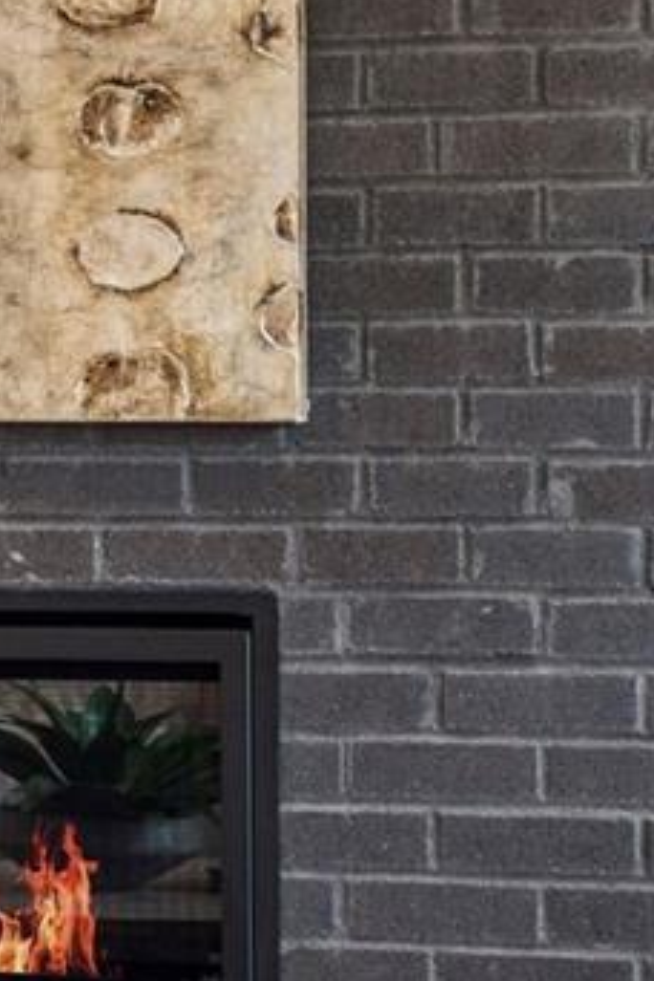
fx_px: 3733
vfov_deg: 14.9
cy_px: 284
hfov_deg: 9.9
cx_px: -141
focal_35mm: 137
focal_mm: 39
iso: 400
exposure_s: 1/8
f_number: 10
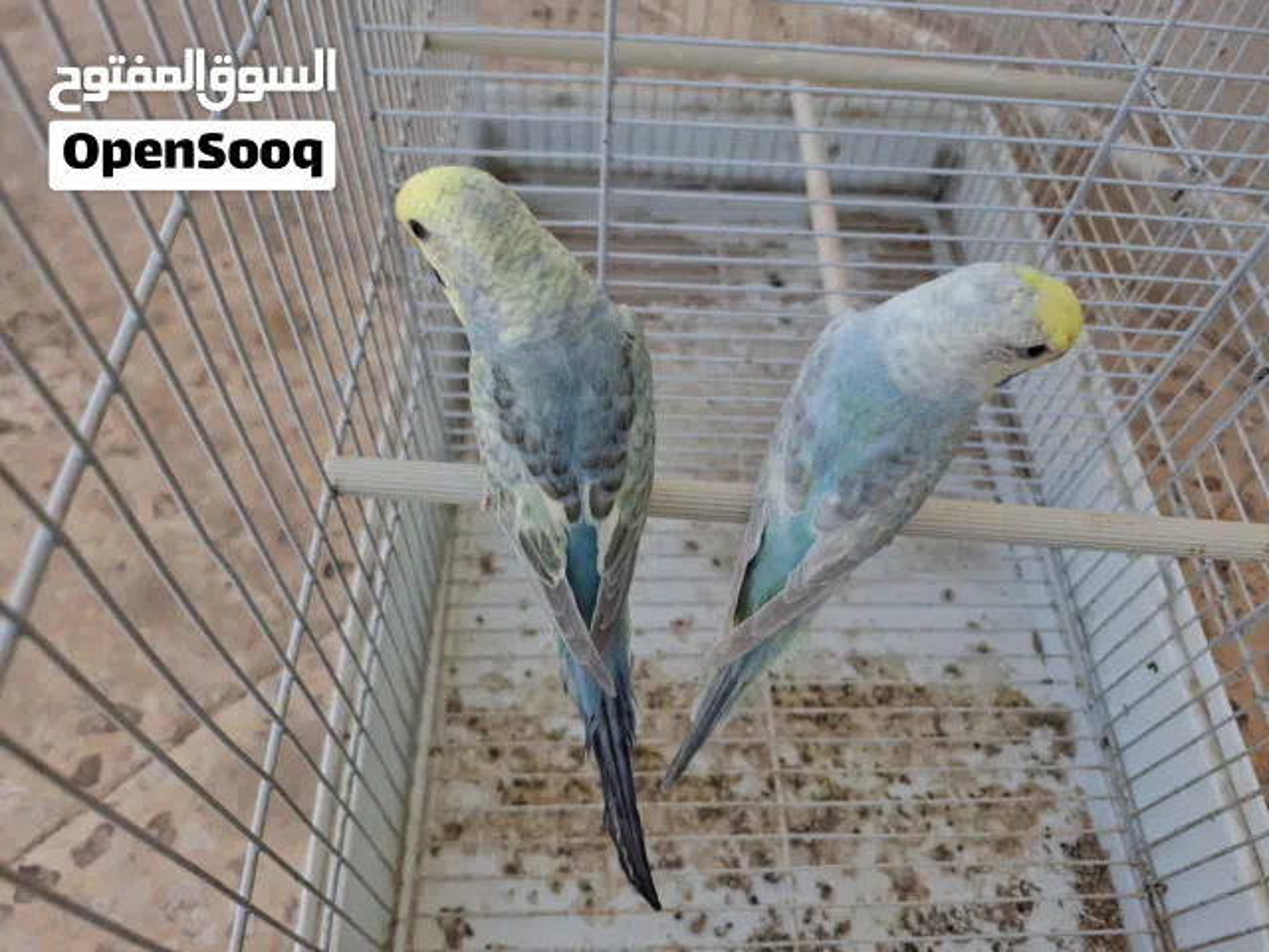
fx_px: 843
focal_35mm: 23
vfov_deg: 58.9
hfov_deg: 73.9
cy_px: 476
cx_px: 634
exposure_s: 1/318
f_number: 1.8
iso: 50
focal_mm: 5.54
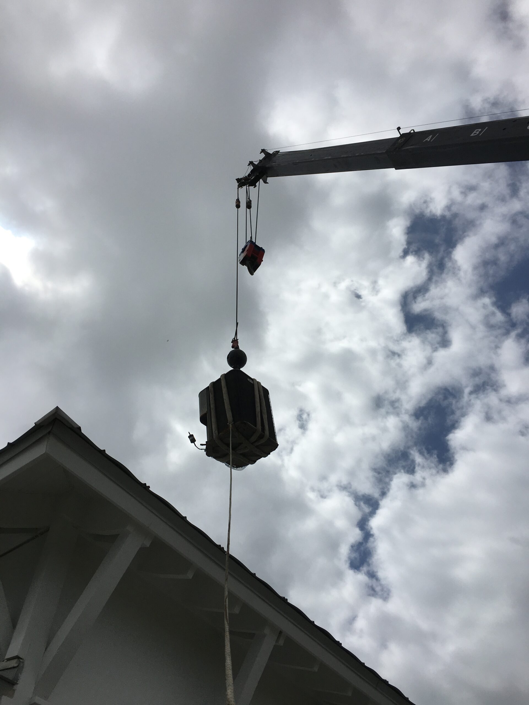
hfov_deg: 48.2
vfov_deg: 61.7
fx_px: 591
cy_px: 352
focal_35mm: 29
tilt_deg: +56.5
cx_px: 264
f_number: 2.2
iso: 25
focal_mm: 4.15
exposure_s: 1/7692
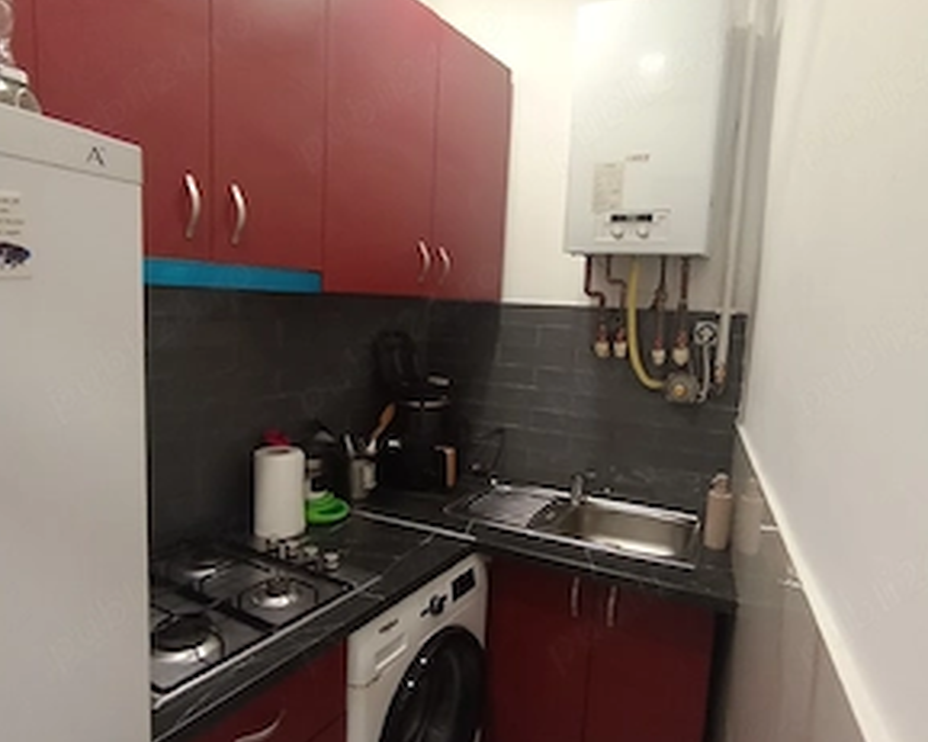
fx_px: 631
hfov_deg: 72.6
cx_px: 462
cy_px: 376
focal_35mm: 23
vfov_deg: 60.9
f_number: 2.2
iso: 272
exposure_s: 1/30
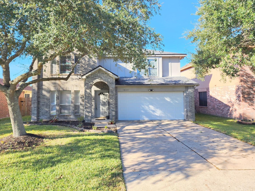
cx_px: 116
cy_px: 89
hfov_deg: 67.2
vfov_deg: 53.0
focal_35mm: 26
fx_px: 192
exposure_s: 1/440
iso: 12
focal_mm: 6.4
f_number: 1.8
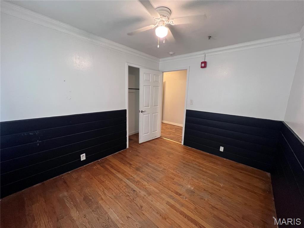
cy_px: 114
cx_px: 152
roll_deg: -1.6
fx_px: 114
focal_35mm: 13
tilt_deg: -10.8
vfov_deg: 89.9
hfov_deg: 106.2
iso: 400
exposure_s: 1/60
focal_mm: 1.57
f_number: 1.8
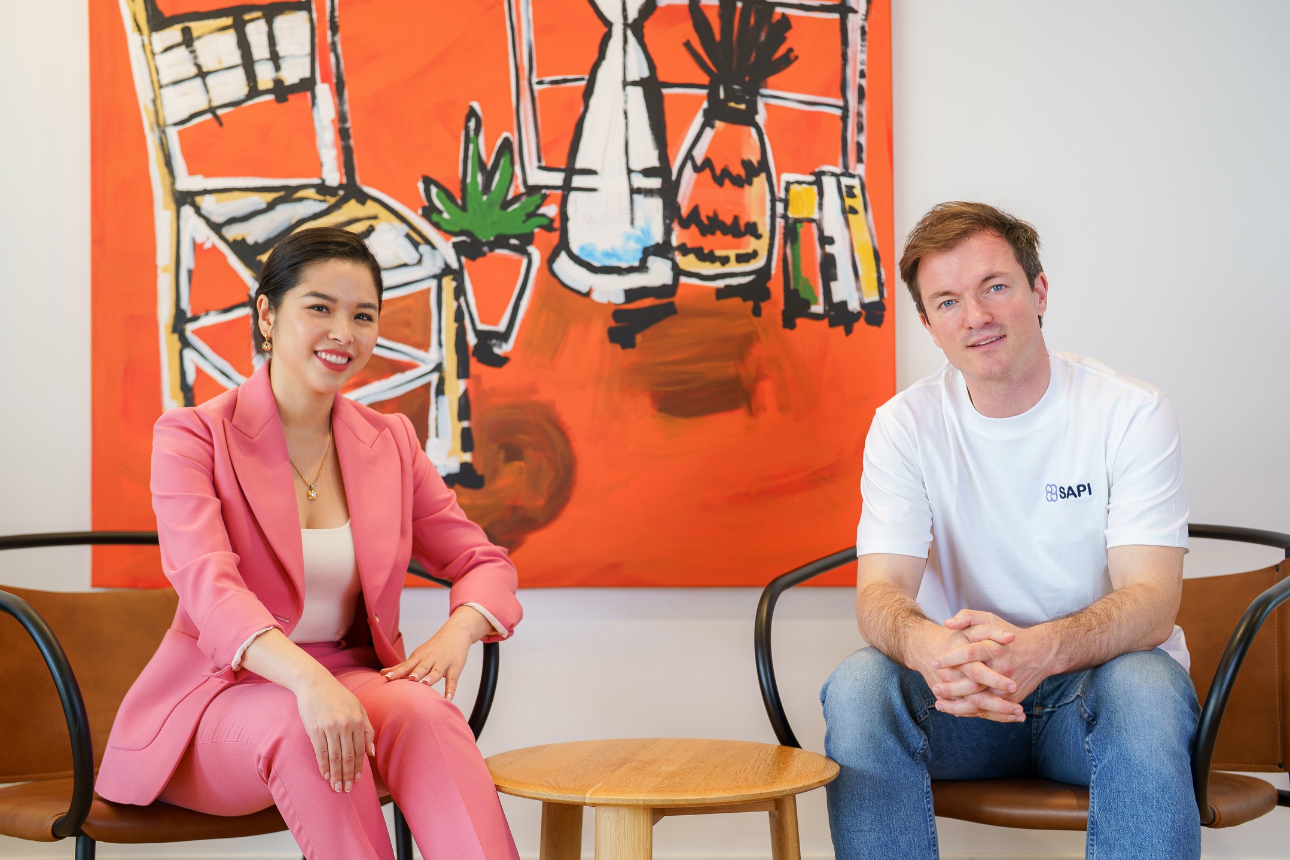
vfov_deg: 26.5
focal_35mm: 51
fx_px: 1827
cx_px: 636
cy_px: 426
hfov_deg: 38.9
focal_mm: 50
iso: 320
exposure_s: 1/125
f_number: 2.5
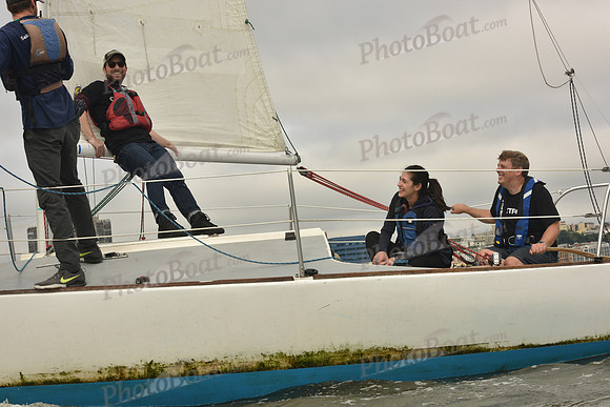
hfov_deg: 28.8
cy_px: 204
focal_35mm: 70
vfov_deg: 19.5
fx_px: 1186
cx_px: 305
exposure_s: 1/800
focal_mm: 70
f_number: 14
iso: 400
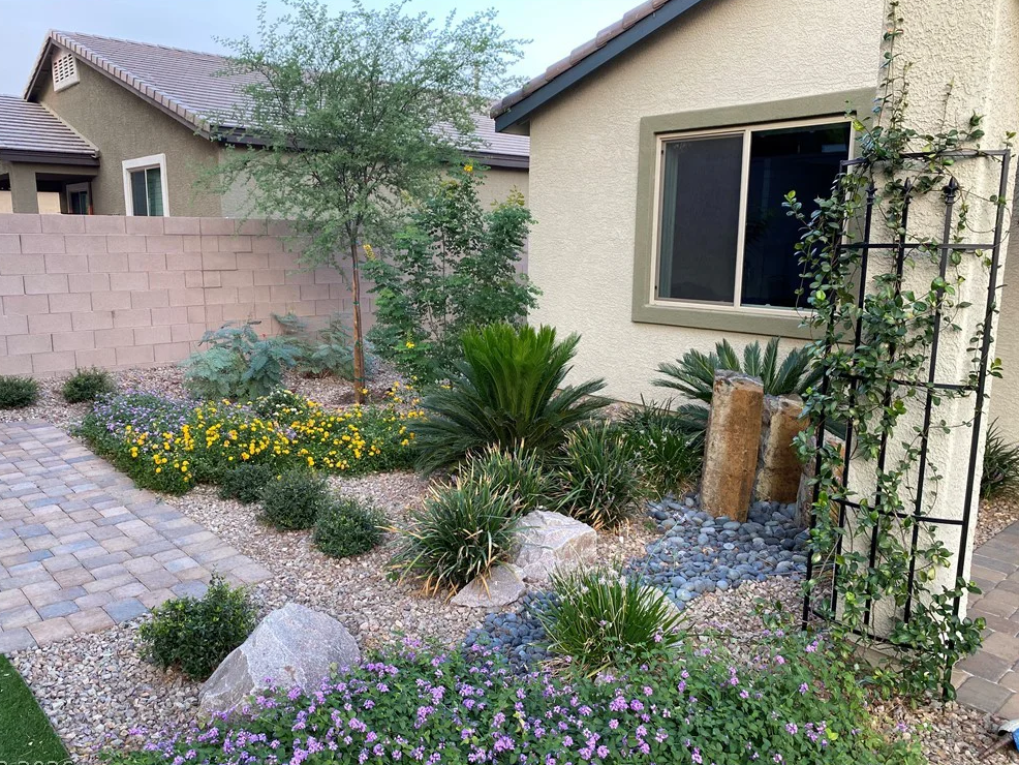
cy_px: 390
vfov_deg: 51.4
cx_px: 491
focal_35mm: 27
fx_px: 795
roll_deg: -1.2
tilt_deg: -10.2
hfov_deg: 65.3
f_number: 1.8
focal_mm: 4.25
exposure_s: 1/122
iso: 64
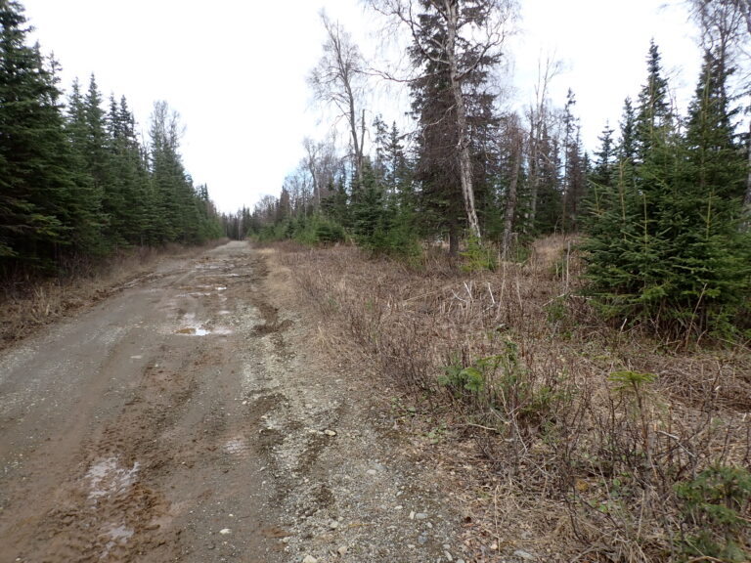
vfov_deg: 54.9
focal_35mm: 25
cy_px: 282
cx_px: 376
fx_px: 542
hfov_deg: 69.4
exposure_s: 1/640
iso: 100
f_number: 2.8
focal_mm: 4.5
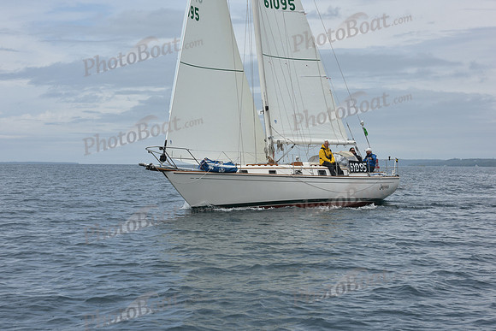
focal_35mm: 78
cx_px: 248
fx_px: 1075
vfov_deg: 17.5
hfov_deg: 26.0
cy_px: 166
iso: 250
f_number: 11
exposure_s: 1/800
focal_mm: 78
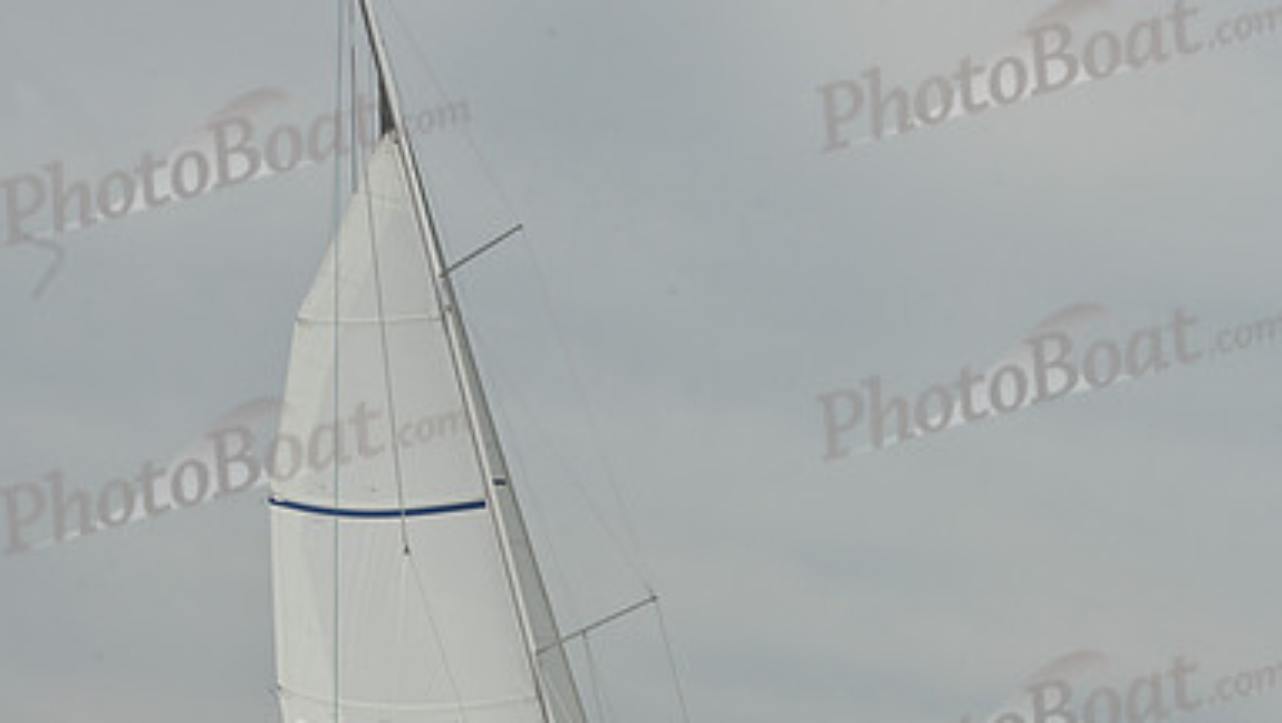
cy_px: 596
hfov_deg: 19.3
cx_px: 644
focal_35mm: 111
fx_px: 3776
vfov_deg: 10.9
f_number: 13
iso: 320
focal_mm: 70
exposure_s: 1/1250
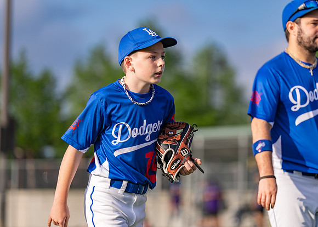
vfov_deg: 8.8
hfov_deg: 12.4
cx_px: 159
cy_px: 114
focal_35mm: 163
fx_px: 1467
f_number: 2.8
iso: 250
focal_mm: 153
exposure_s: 1/5000
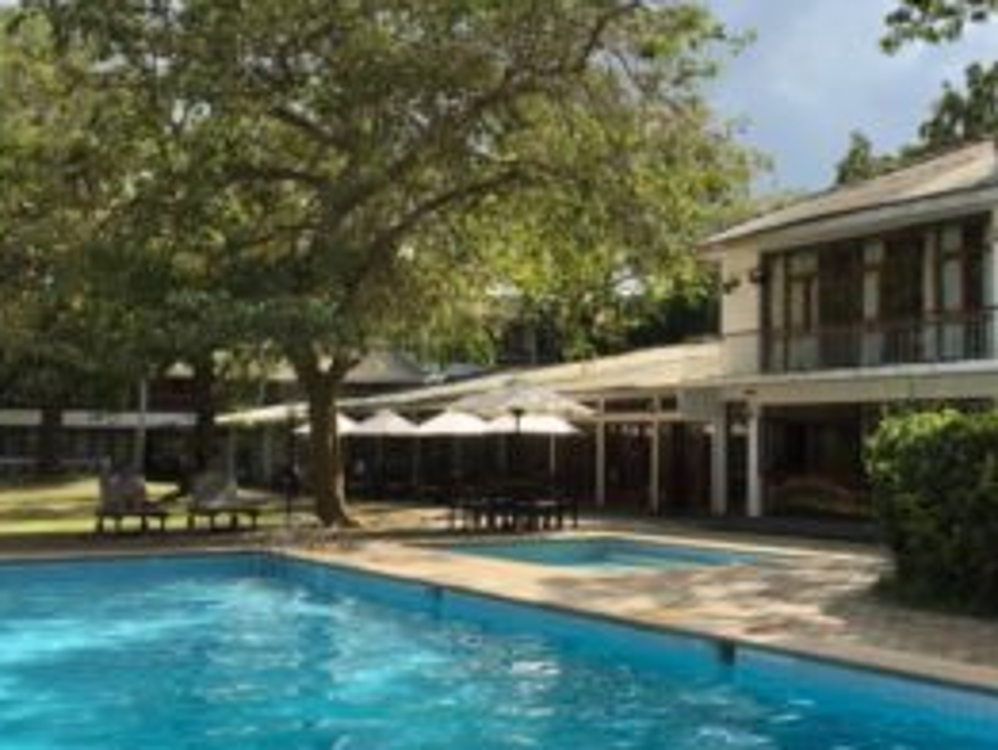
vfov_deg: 29.1
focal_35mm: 50
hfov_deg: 37.6
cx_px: 700
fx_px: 1442
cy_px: 337
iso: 25
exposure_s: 1/1083
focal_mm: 4.15
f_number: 2.2
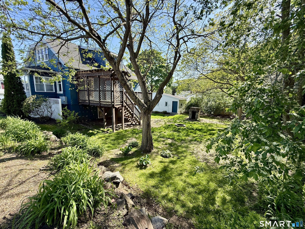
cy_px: 114
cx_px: 152
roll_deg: -2.1
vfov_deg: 85.7
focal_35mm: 14
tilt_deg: -9.6
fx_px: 123
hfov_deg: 102.1
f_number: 2.2
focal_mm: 2.22
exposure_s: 1/510
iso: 64
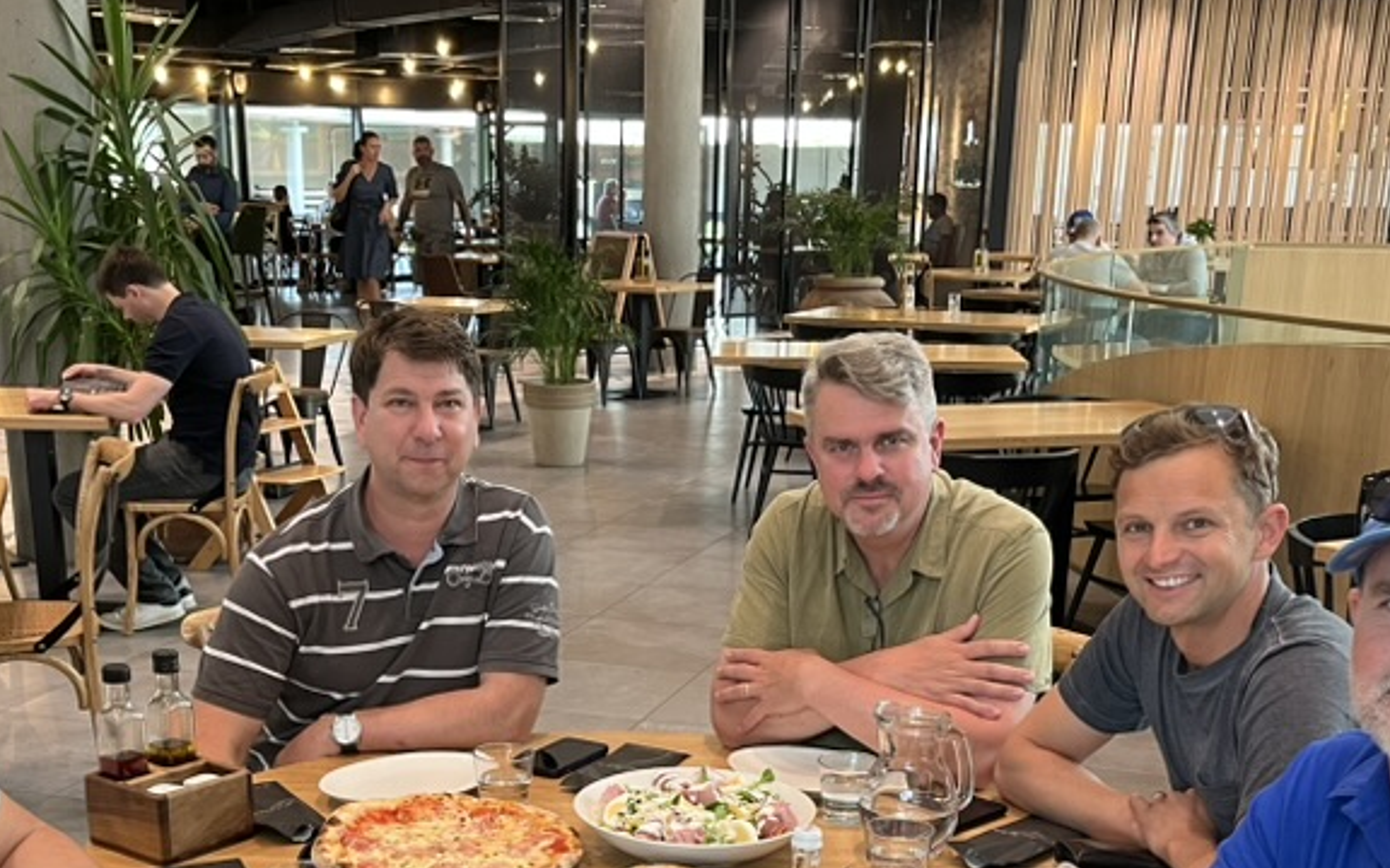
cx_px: 627
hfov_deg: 41.0
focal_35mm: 49
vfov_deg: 25.4
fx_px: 1856
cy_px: 800
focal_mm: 5.1
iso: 125
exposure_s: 1/75
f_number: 1.6
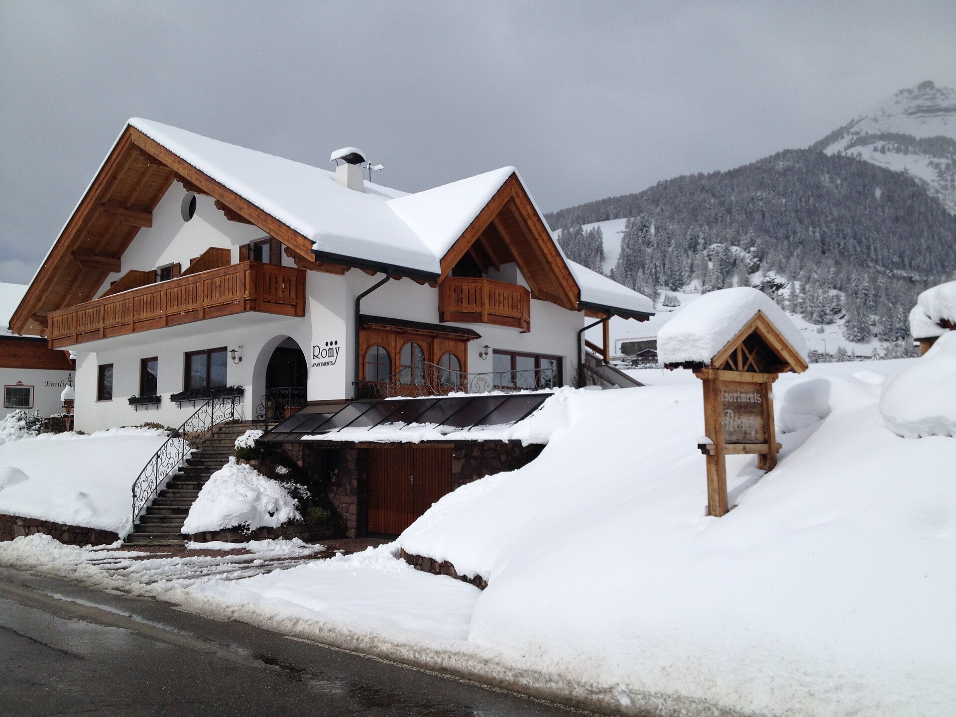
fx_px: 967
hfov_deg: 52.6
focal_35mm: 35
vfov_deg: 40.7
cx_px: 478
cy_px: 358
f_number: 2.4
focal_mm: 4.28
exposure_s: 1/6944
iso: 50
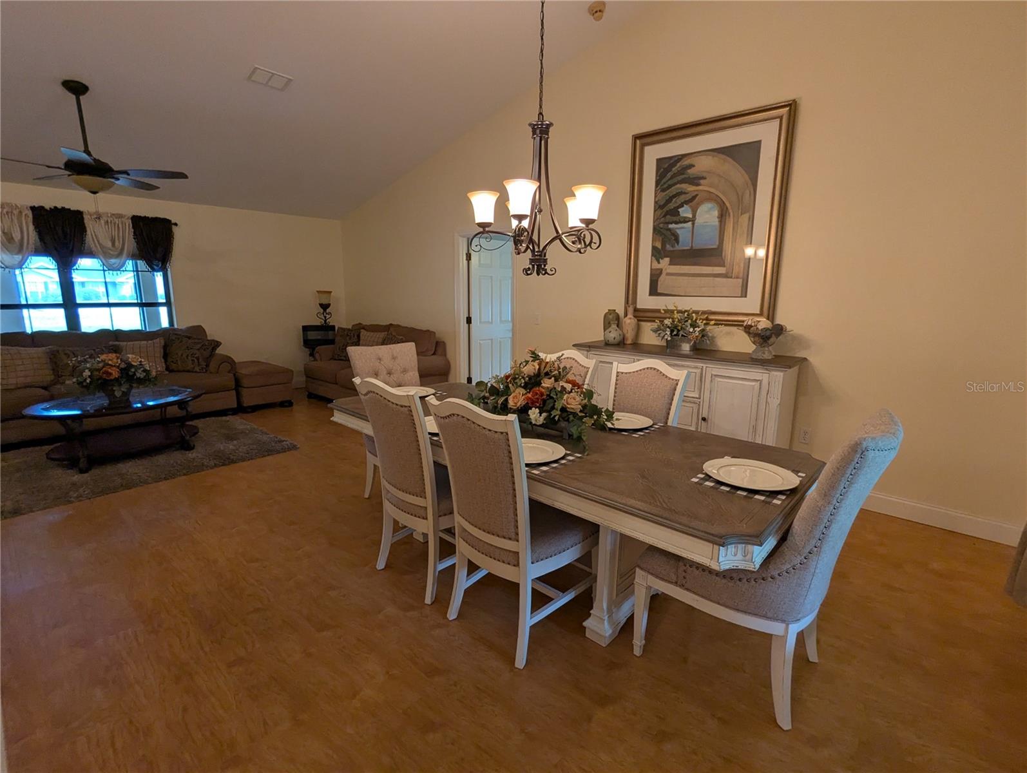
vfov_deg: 78.2
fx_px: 475
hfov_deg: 94.4
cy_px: 386
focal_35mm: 16
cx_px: 514
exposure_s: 1/60
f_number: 2.2
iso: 261
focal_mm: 2.35
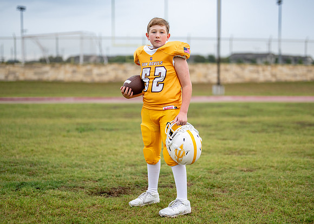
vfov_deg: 22.7
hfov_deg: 31.4
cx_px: 174
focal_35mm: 63
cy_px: 111
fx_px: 558
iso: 320
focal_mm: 50
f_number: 1.2
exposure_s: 1/2000
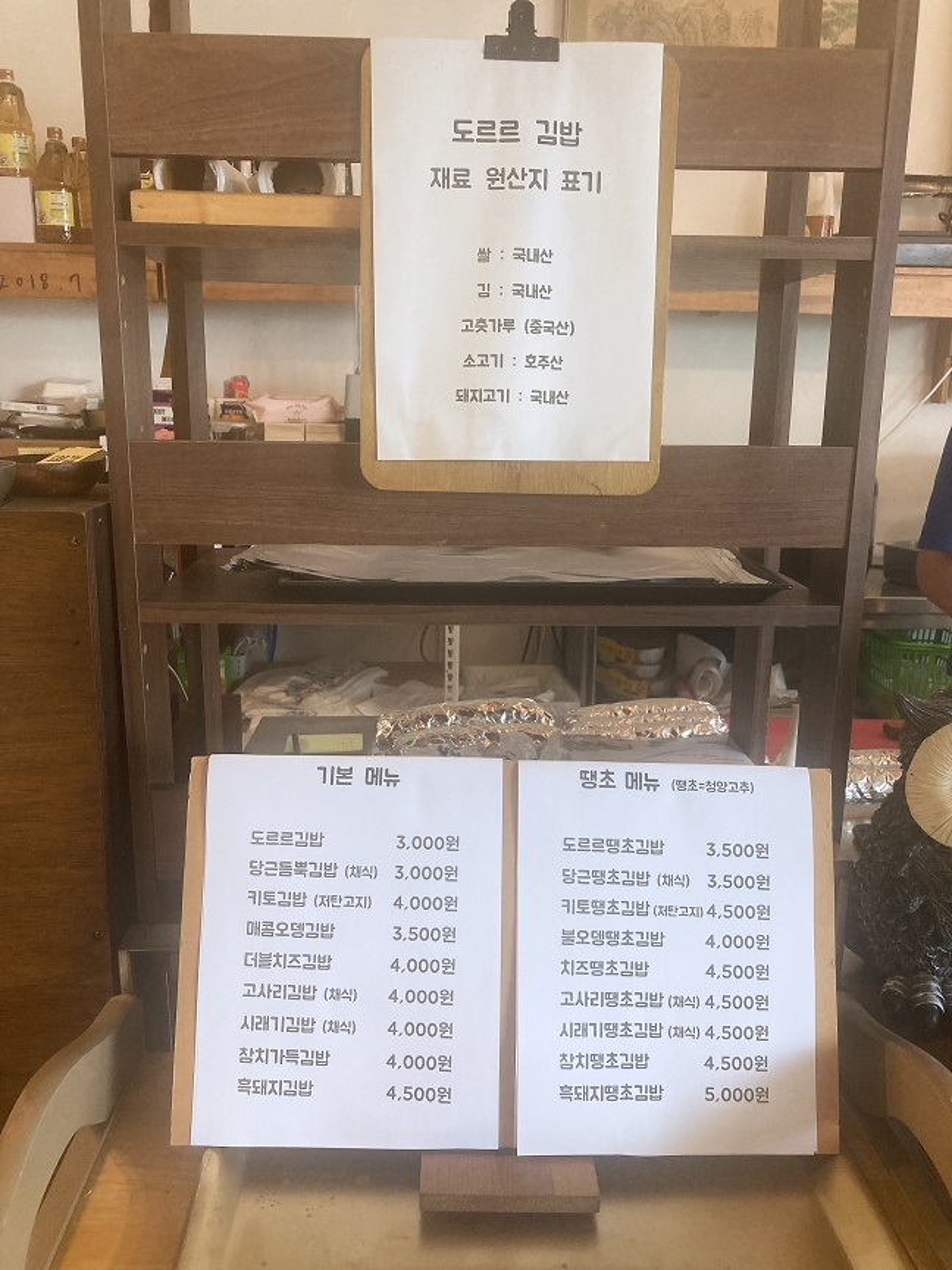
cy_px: 635
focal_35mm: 28
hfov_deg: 49.7
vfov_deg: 63.4
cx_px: 476
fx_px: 1027
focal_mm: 3.99
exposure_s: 1/74
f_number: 1.8
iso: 80
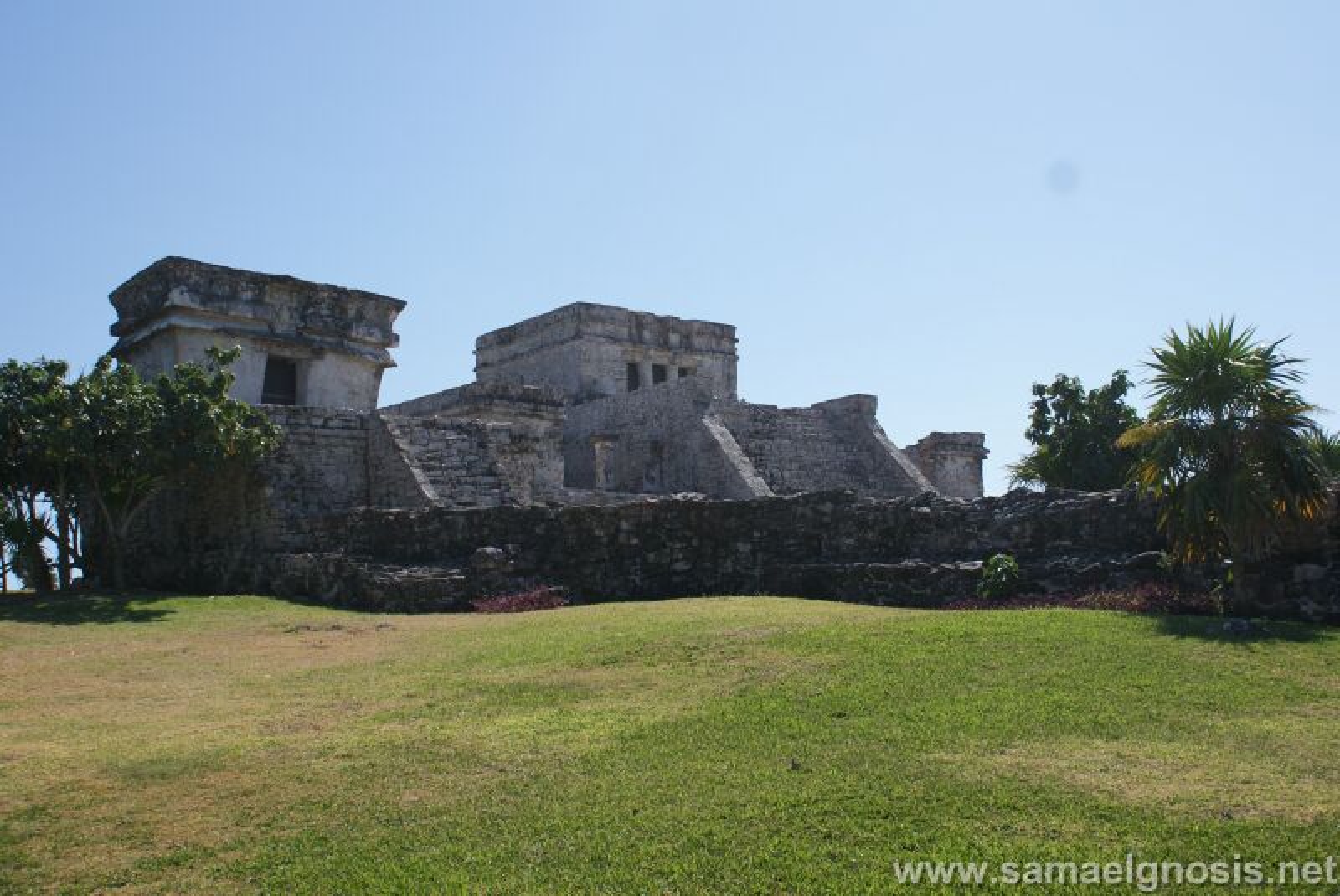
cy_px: 448
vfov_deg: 32.0
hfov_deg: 46.4
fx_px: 1565
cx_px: 670
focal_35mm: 42
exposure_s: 1/640
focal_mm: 28
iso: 100
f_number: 5.6
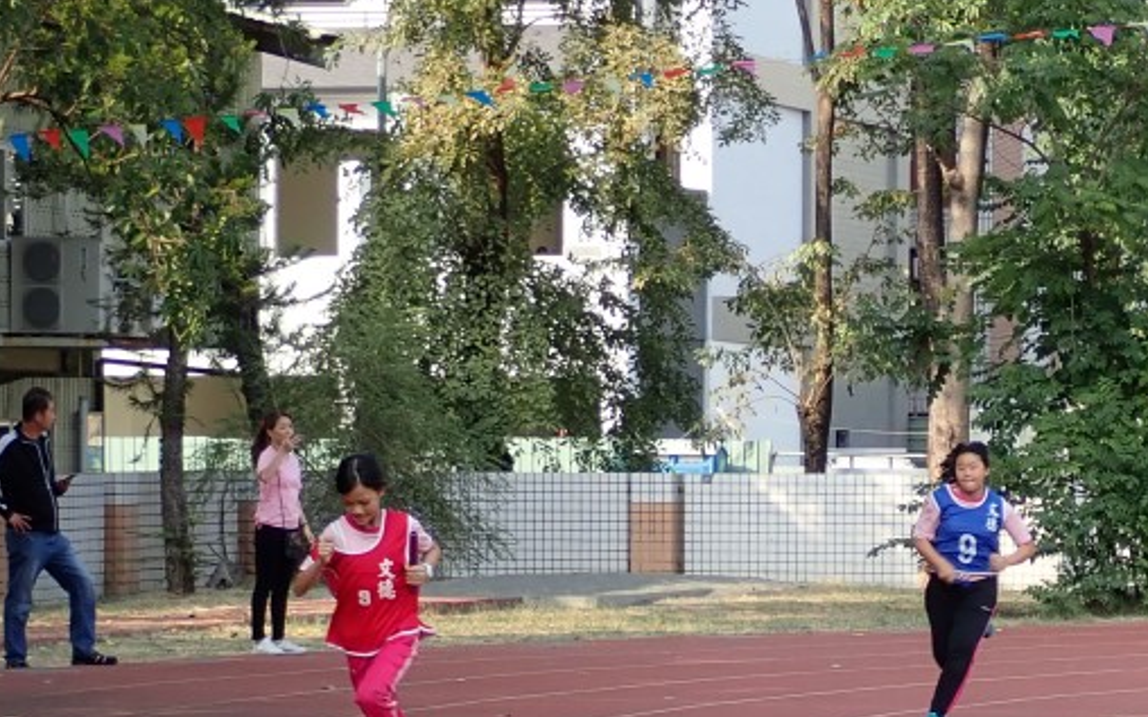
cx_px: 809
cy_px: 817
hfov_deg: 12.2
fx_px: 5348
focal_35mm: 171
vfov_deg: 7.6
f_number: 4.4
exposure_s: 1/160
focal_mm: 14.41
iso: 100
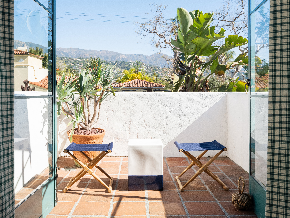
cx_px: 145
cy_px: 109
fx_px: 293
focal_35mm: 35
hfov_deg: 52.6
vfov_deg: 40.7
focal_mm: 44
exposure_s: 1/100
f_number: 16
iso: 400
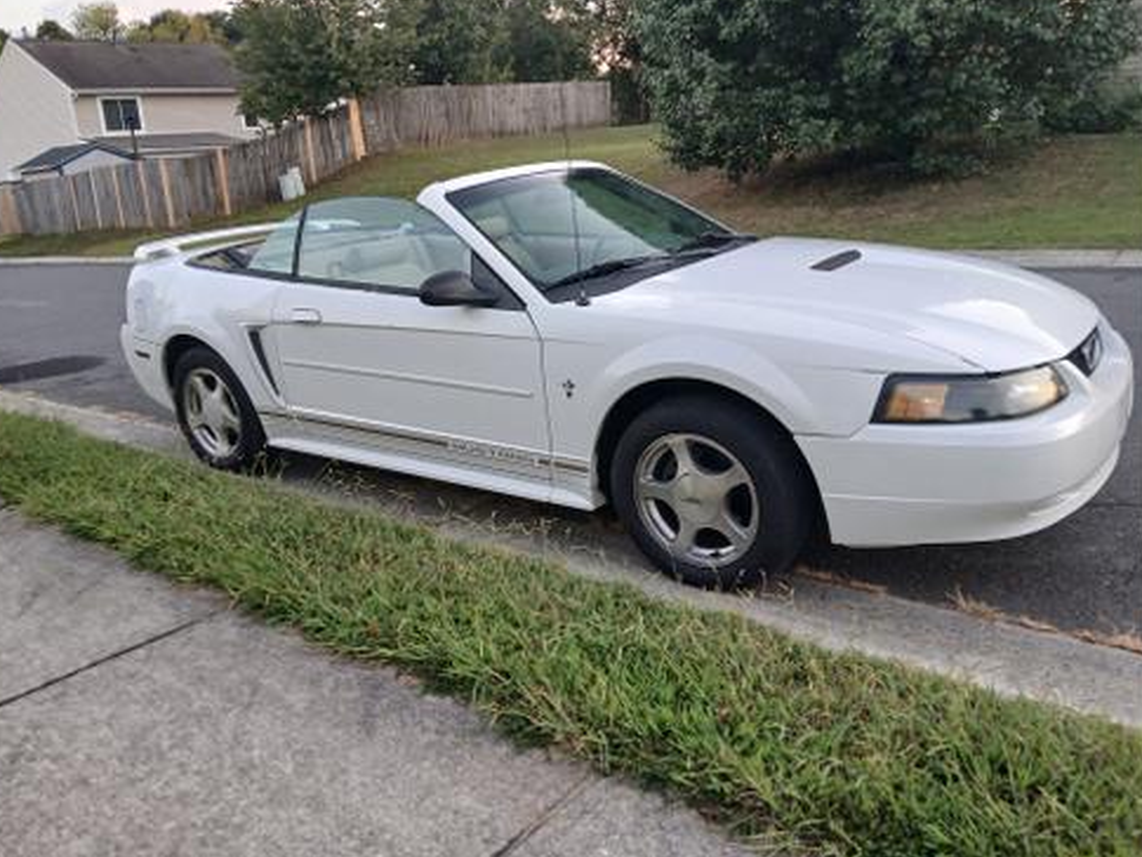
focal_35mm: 27
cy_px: 414
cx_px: 558
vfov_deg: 51.4
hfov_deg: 65.3
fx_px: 891
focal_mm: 3.98
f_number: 1.8
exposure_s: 1/60
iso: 80
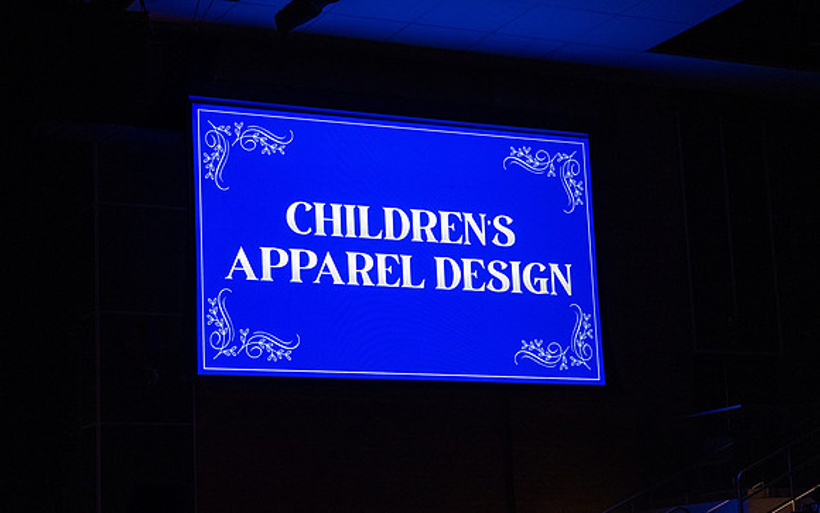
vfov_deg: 16.5
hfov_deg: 26.0
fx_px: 1775
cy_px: 252
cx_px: 403
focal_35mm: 79
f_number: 3.5
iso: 4000
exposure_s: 1/160
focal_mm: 70
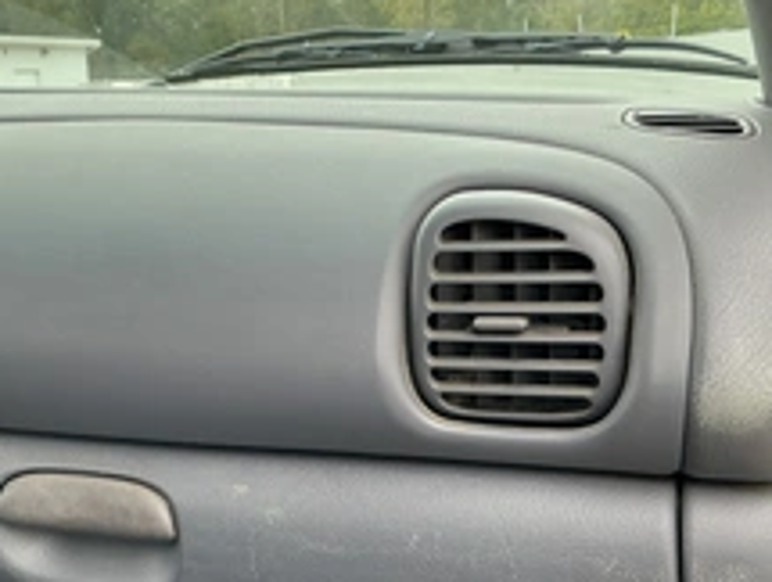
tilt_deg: -10.7
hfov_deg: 36.5
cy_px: 352
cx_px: 284
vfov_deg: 28.0
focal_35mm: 52
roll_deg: +3.3
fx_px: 1162
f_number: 1.8
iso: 50
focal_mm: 3
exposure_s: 1/122
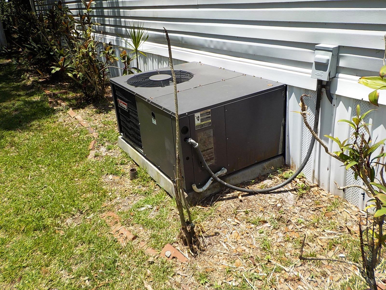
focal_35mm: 30
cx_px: 193
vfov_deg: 46.8
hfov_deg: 60.0
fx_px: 335
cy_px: 145
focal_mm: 4.1
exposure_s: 1/1000
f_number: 3.3
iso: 125
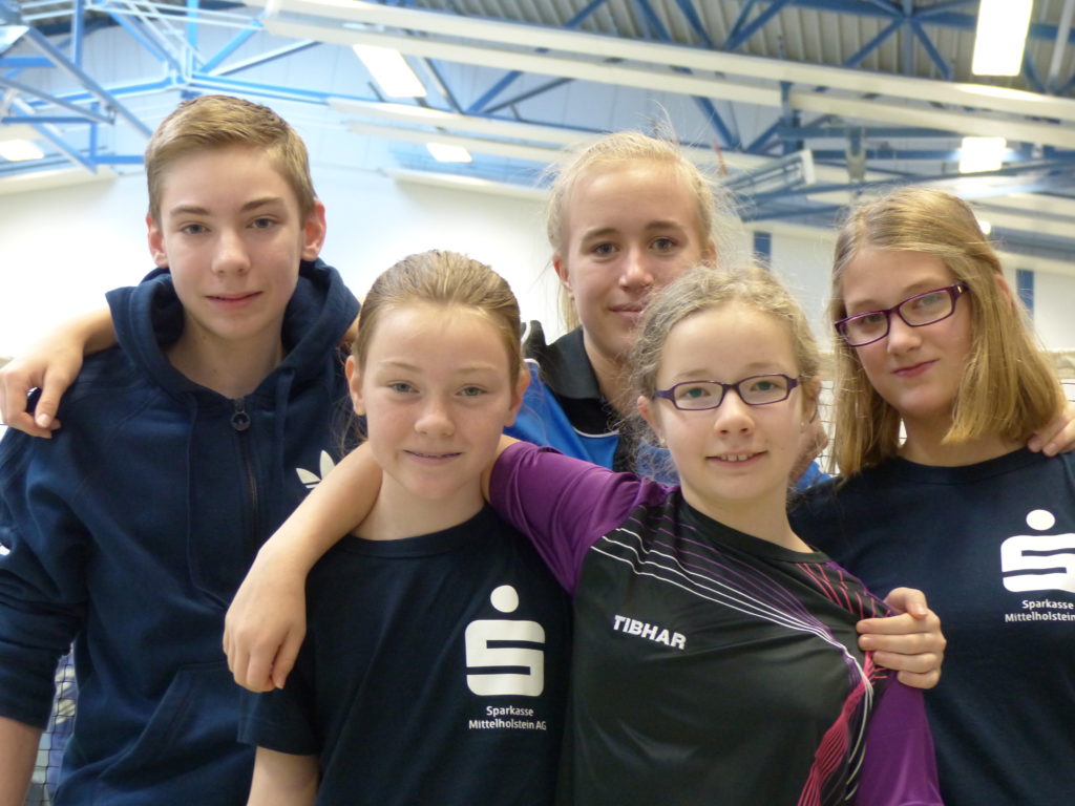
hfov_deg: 19.8
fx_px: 3074
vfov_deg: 14.9
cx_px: 538
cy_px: 403
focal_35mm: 99
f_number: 2.8
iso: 400
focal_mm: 17.8
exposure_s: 1/25
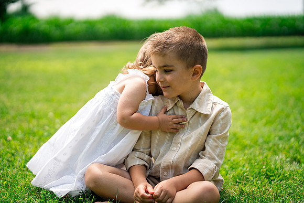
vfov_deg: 16.1
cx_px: 152
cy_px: 102
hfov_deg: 23.9
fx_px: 718
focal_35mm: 85
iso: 400
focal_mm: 85
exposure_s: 1/4000
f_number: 2
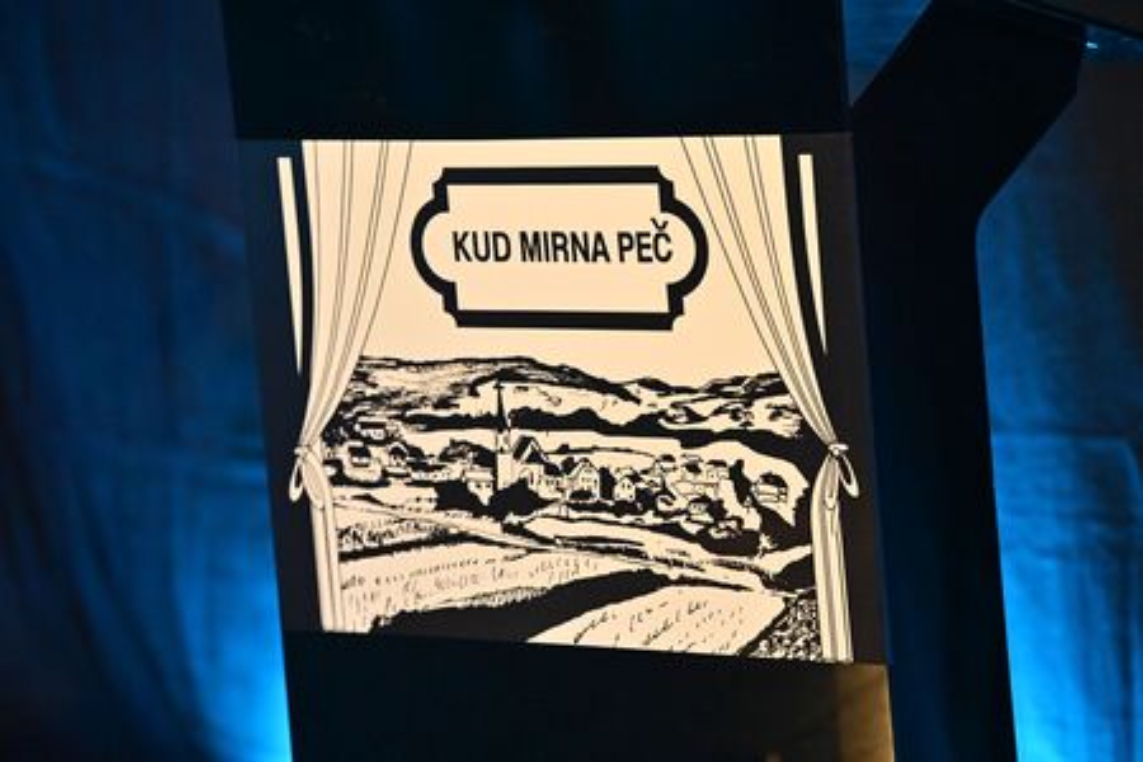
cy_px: 381
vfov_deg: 7.6
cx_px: 572
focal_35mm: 180
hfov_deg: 11.4
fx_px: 5715
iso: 6400
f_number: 4
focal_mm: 180
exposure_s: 1/1250
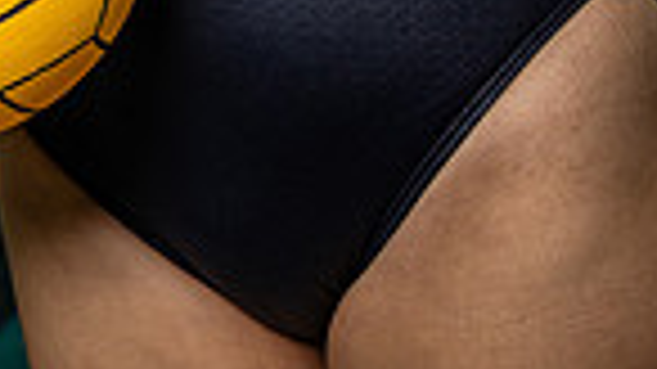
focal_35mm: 184
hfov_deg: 11.6
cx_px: 18
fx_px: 3204
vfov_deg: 6.2
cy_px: -626
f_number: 5.6
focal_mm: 57
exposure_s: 1/250
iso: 640
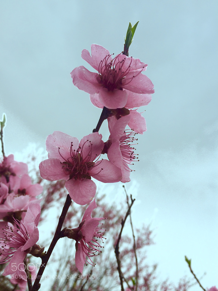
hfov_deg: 48.2
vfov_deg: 61.7
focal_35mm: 29
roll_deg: -27.8
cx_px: 109
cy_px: 146
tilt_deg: +38.9
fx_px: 244
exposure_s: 1/177
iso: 32
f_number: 2.2
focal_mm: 4.15
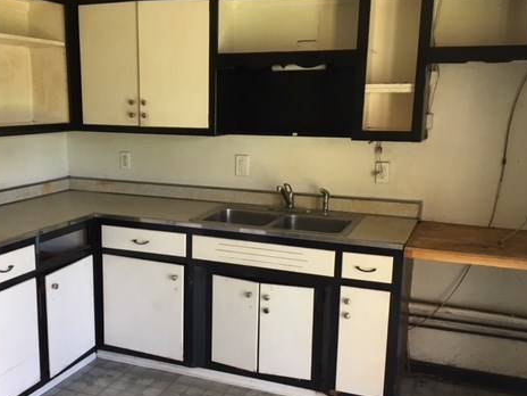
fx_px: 609
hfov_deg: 46.5
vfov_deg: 35.9
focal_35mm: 40
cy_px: 230
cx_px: 207
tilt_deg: -12.3
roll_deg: +0.4
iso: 50
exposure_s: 1/30
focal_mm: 4.15
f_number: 2.2
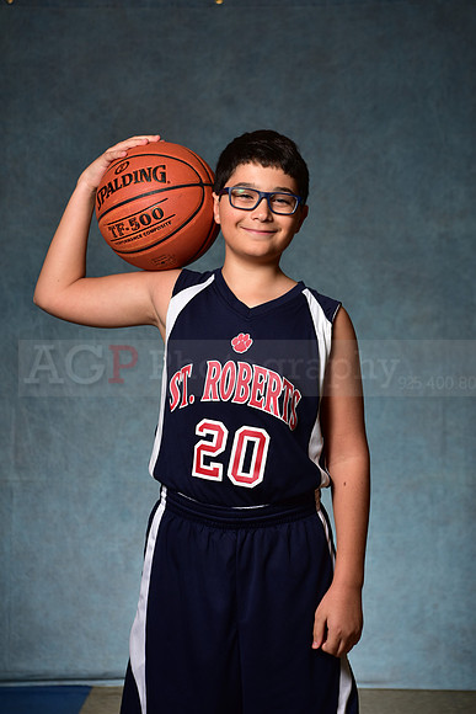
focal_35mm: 70
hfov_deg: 19.5
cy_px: 357
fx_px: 1387
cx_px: 238
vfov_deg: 28.8
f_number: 5
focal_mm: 70
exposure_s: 1/200
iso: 100
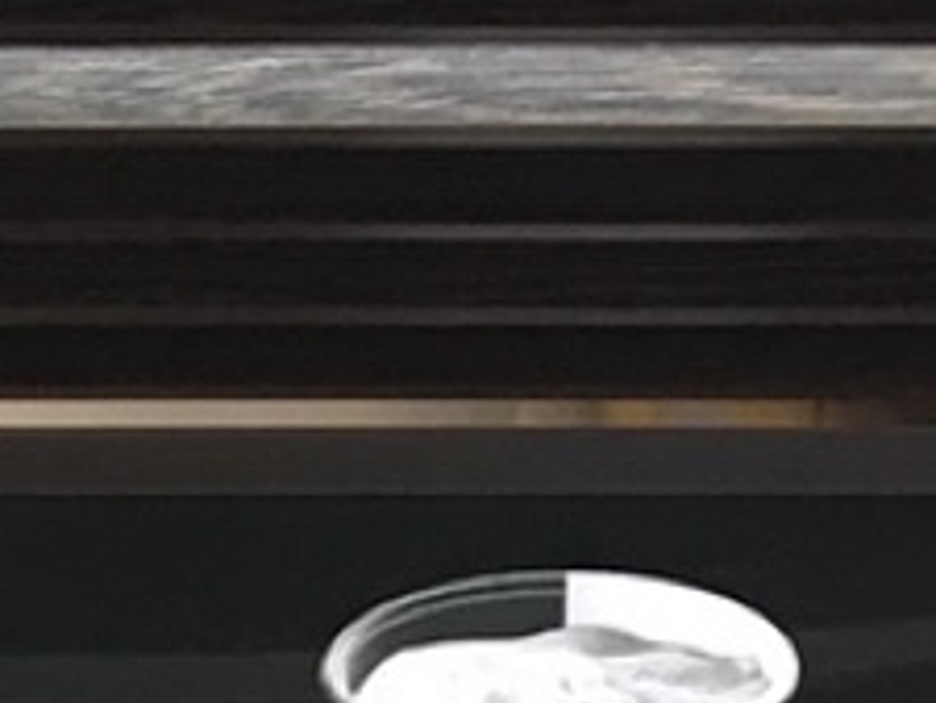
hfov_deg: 8.7
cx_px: -1294
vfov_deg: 6.3
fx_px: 5573
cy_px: 2425
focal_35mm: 206
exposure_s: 1/33
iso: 80
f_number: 2.2
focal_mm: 4.15
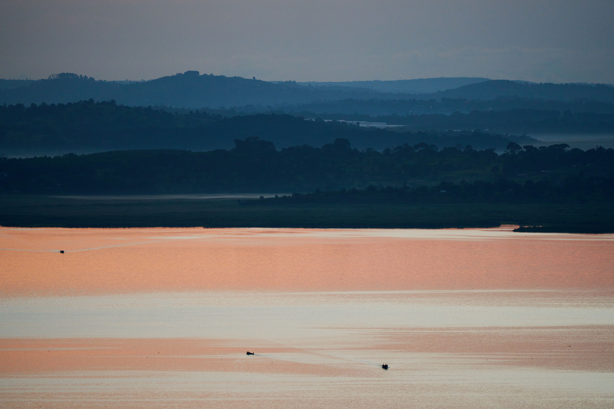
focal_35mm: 400
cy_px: 204
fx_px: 6822
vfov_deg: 3.4
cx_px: 307
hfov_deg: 5.2
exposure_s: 1/50
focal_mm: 400
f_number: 6.3
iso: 1000
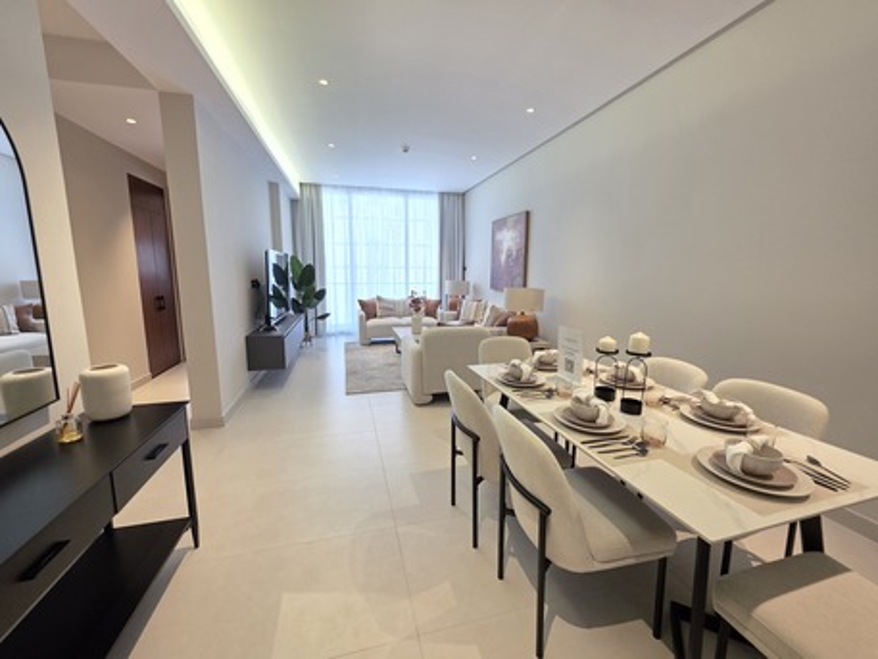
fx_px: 330
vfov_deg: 89.9
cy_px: 330
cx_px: 439
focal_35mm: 13
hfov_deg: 106.2
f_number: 1.9
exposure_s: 1/100
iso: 125
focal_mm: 2.2
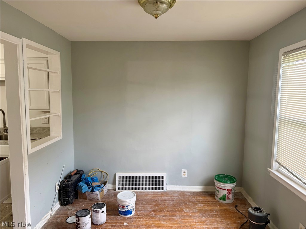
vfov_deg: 56.8
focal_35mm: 24
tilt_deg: -5.5
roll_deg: +0.0
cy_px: 114
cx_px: 153
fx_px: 212
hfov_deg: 71.6
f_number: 1.78
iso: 125
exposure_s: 1/60
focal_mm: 6.76
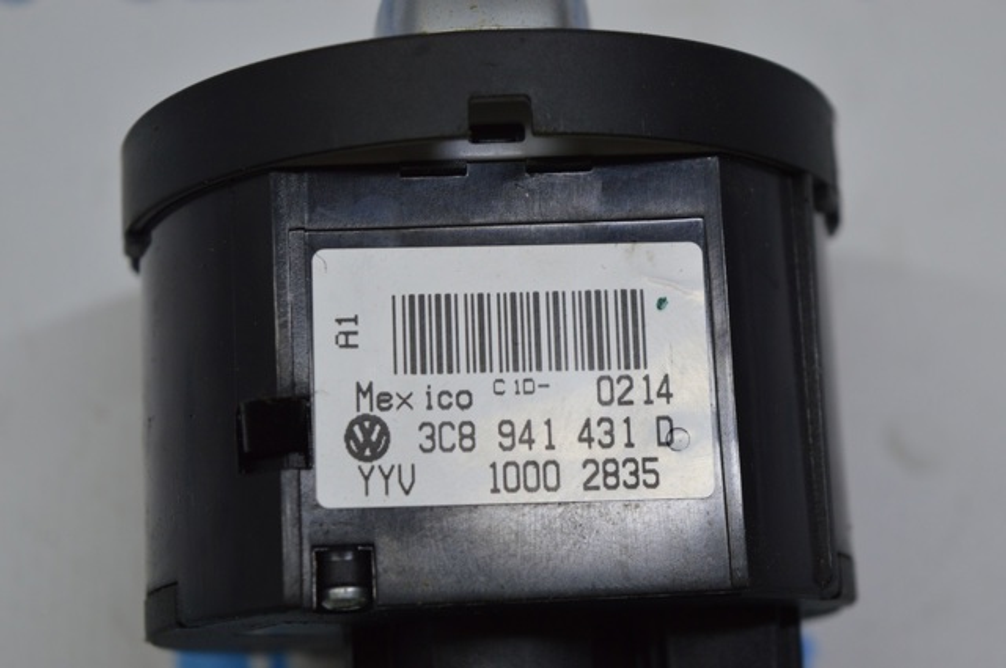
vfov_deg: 16.5
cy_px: 334
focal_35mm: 82
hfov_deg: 24.6
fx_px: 2302
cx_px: 503
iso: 400
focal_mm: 55
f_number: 7.1
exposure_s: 1/60
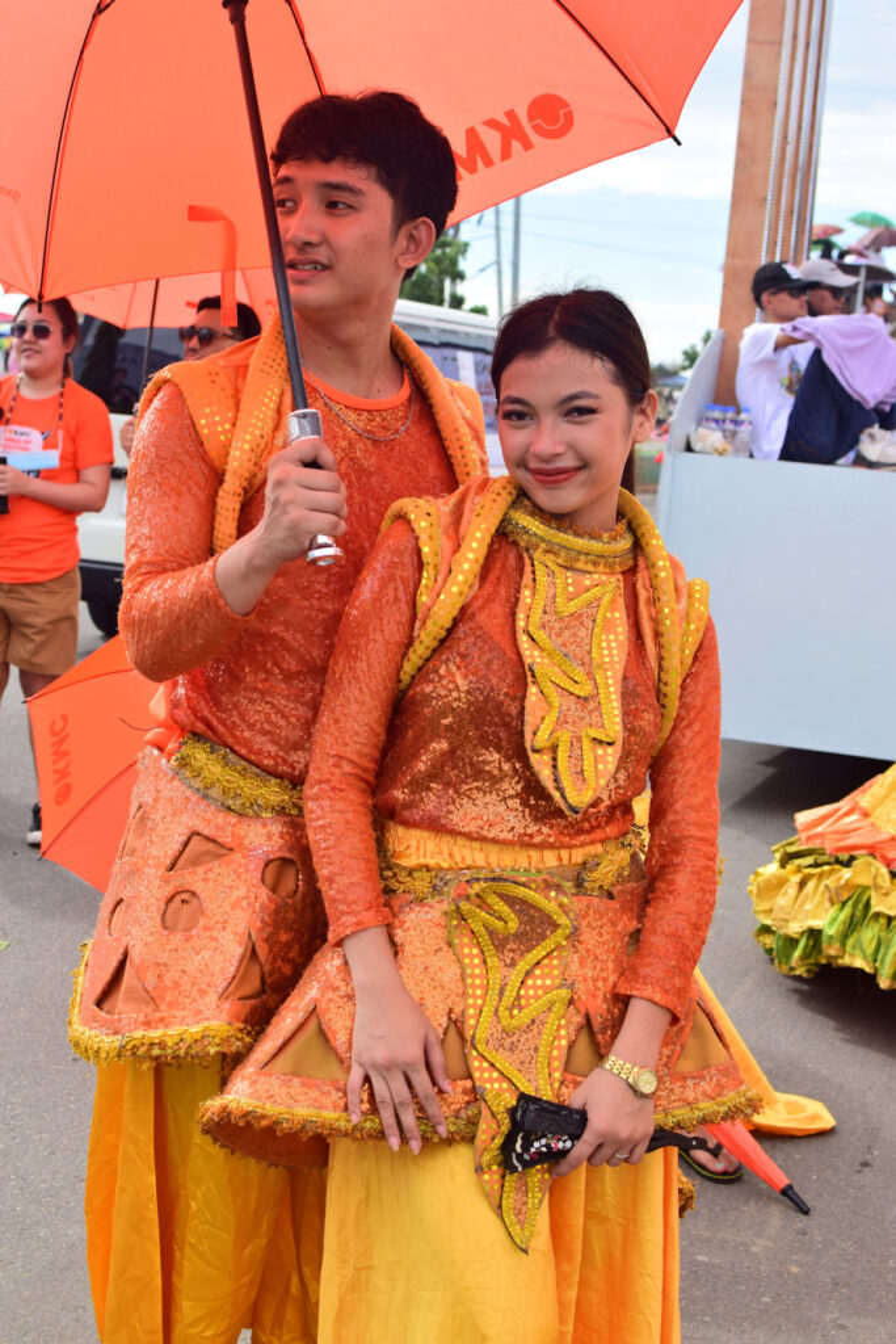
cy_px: 672
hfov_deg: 25.8
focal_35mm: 52
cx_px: 448
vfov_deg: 37.8
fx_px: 1959
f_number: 9.5
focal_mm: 35
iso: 250
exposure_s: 1/250
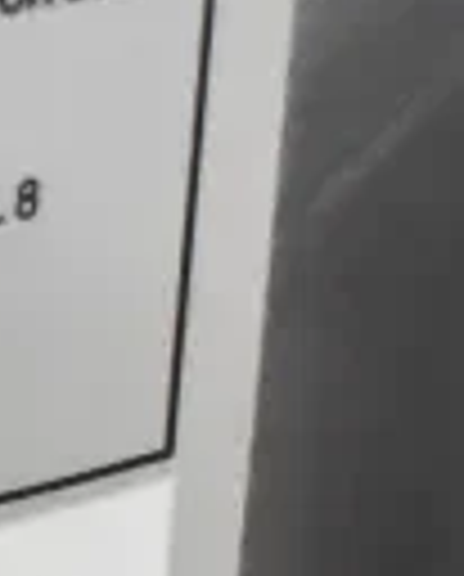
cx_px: -500
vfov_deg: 4.8
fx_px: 6876
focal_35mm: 402
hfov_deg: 3.8
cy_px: 749
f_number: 5.6
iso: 6400
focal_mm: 40
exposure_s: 1/125
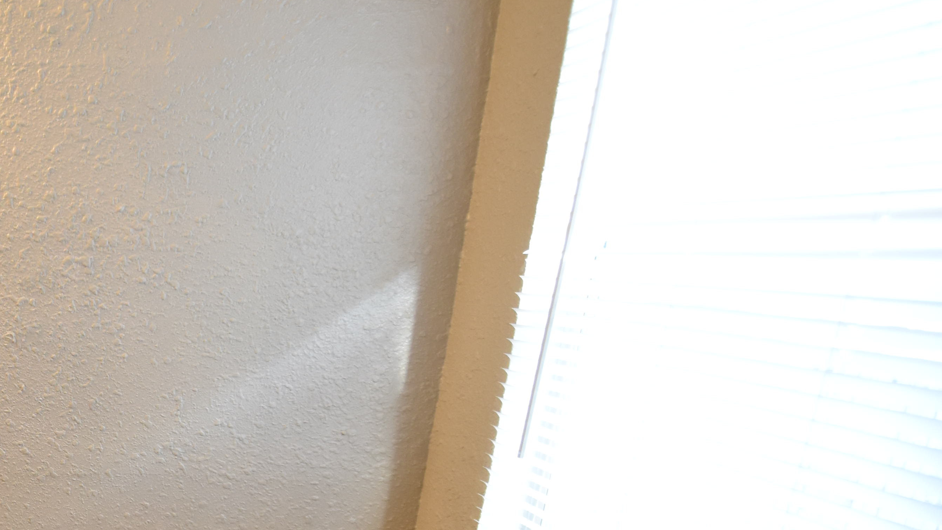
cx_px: 15
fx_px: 874
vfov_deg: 31.3
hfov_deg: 47.7
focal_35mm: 35
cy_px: 524
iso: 800
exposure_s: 1/60
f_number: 3.5
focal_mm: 10
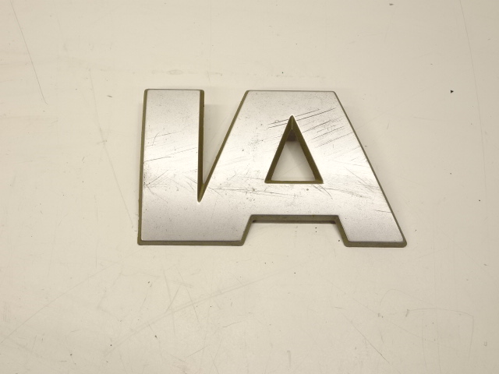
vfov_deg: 35.1
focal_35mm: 41
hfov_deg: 45.8
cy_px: 187
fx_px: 591
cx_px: 250
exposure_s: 1/50
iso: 100
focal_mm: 7.05
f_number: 4
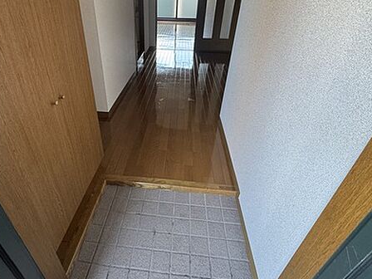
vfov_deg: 65.7
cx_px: 160
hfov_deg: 81.3
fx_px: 215
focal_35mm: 20
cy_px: 120
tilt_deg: -31.6
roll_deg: +0.6
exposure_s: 1/91
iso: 320
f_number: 2.2
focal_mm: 2.22
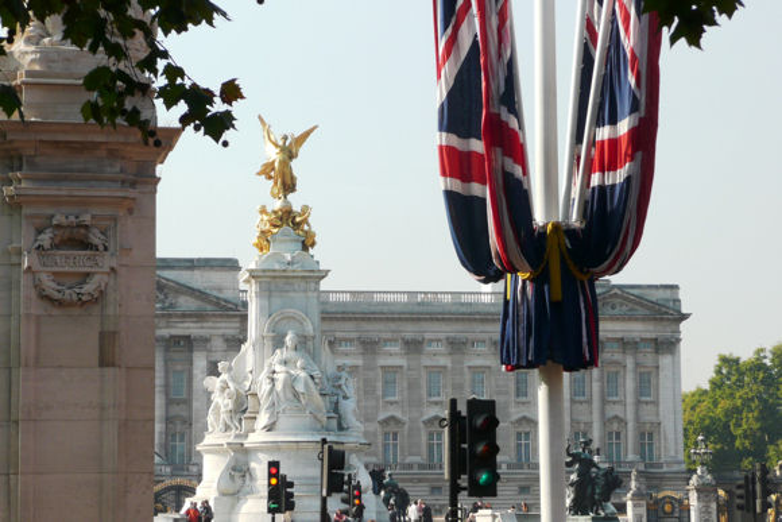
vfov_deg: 13.3
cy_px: 261
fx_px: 2238
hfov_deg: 19.8
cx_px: 391
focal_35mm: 103
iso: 100
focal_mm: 16.9
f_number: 4.7
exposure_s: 1/250
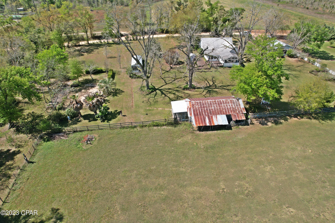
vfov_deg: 57.2
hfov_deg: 78.6
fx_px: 205
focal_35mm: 22
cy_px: 112
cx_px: 168
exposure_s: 1/1250
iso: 100
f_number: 2.8
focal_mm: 8.38
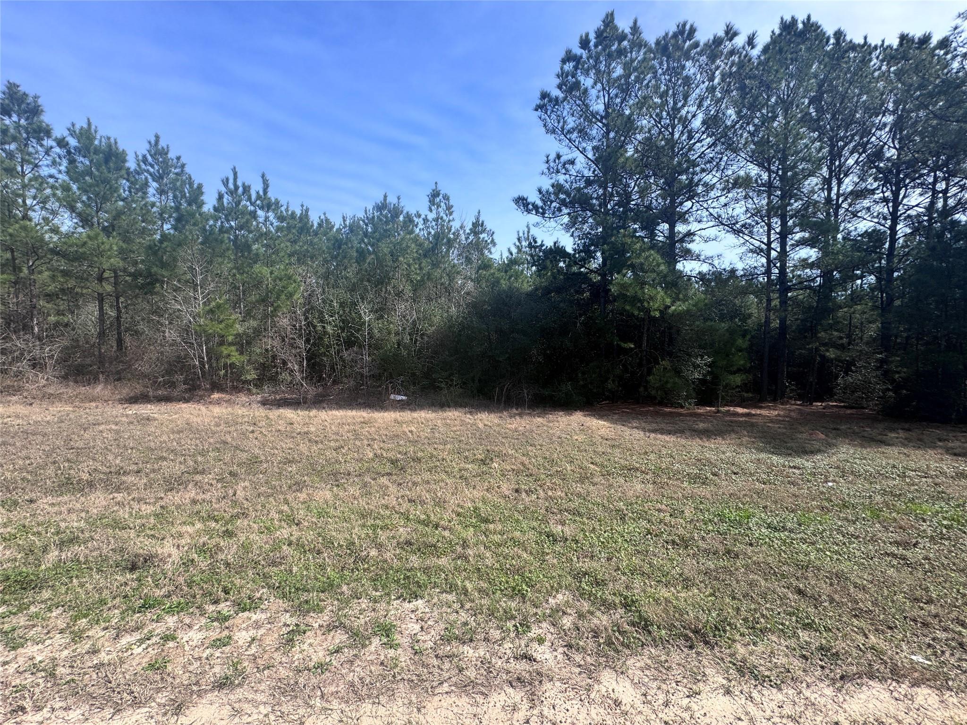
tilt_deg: -1.8
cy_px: 362
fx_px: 391
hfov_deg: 102.1
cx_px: 484
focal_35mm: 14
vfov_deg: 85.7
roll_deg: -0.5
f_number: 2.2
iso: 50
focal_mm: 2.22
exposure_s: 1/840
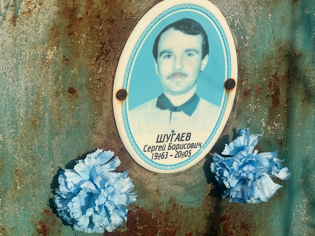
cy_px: 118
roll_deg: -3.3
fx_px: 701
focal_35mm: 77
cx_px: 158
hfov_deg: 25.3
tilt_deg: -15.3
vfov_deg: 19.1
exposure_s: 1/637
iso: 32
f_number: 2.8
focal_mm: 9
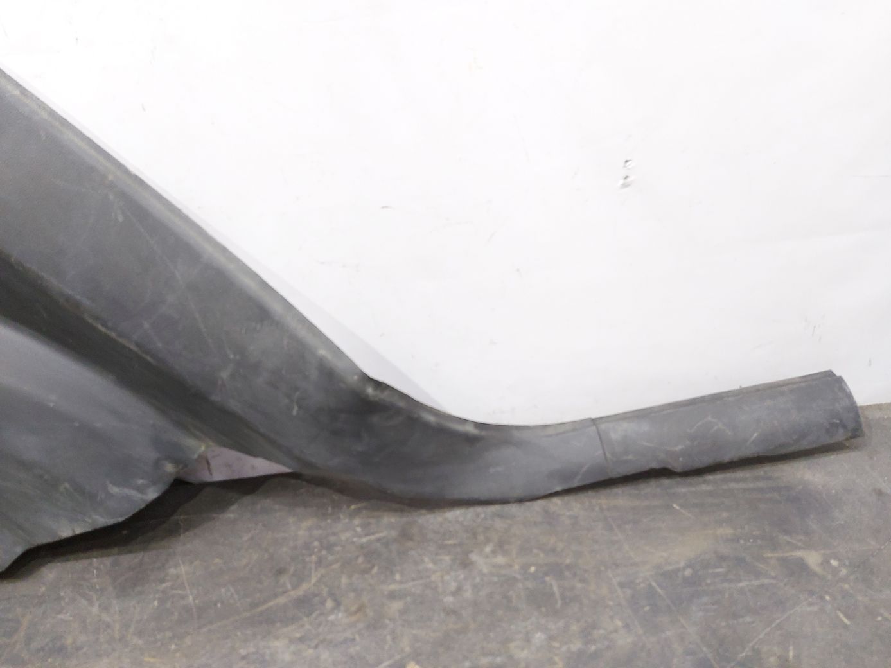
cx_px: 446
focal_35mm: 24
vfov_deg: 56.8
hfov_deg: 71.6
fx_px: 618
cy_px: 334
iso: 200
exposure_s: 1/33
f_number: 1.8
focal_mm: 5.23
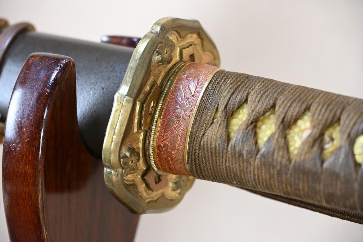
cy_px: 120
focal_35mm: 129
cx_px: 181
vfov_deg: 10.7
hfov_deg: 15.9
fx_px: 1296
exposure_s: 1/3
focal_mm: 85
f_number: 5.3
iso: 180
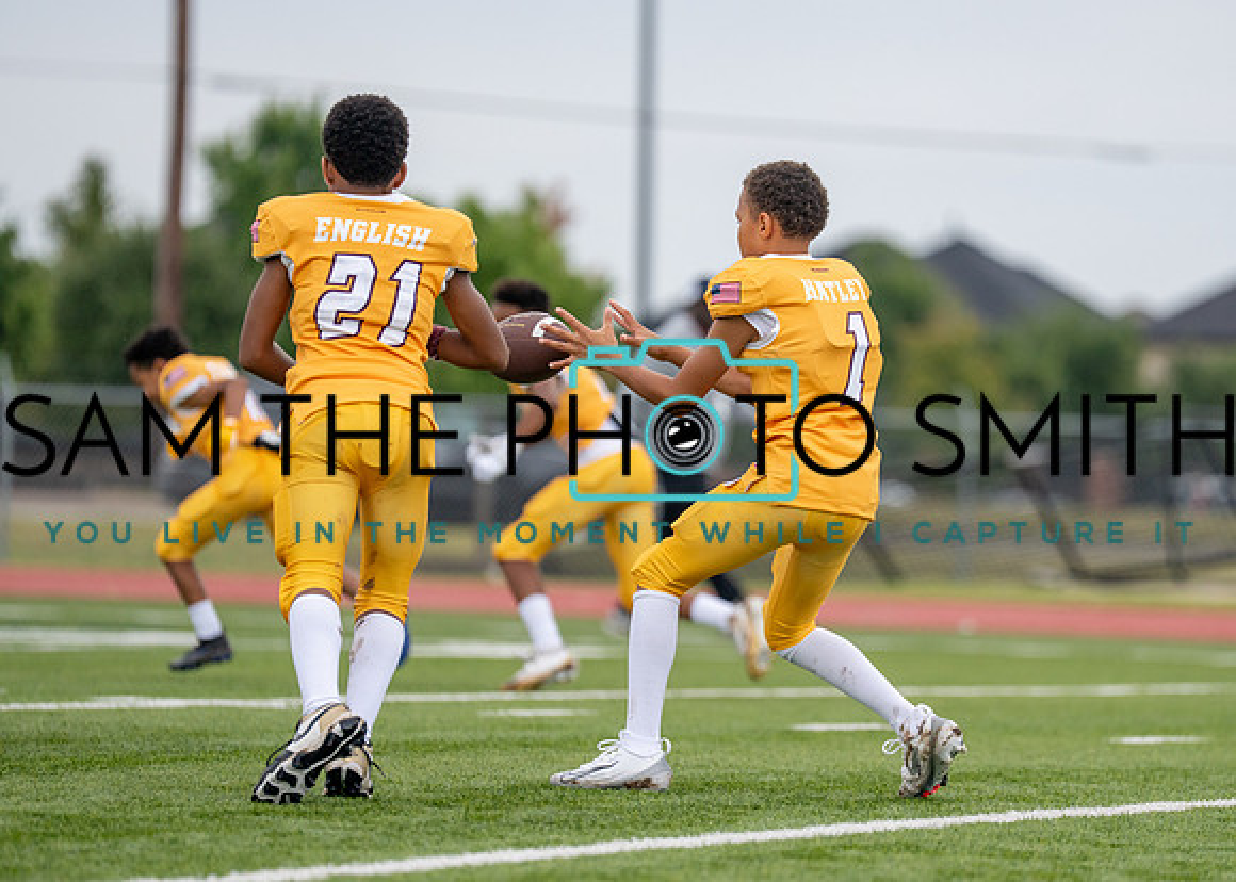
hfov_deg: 7.6
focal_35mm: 266
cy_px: 479
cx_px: 754
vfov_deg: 5.4
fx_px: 9323
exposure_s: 1/2000
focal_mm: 197
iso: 400
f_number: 2.8
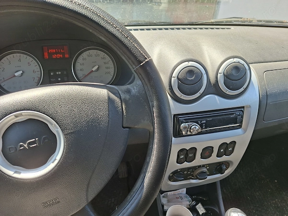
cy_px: 108
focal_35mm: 23
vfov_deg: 58.9
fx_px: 191
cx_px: 144
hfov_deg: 73.9
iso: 50
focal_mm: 5.54
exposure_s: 1/212
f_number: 1.8
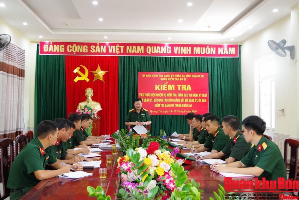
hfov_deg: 46.4
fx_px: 349
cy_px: 100
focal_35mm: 42
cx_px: 150
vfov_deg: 31.9
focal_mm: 28
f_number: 5
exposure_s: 1/80
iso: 3200
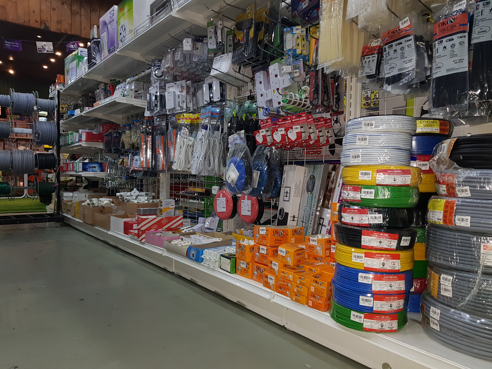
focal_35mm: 26
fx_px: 370
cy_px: 184
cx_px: 246
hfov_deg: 67.3
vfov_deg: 53.1
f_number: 1.7
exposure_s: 1/25
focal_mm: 4.3
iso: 100
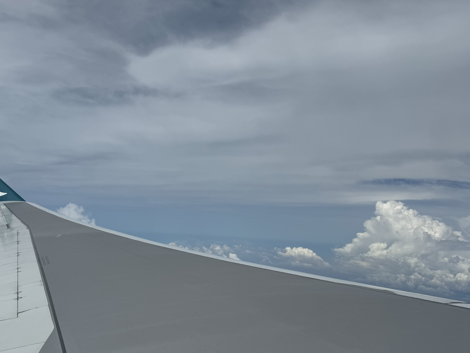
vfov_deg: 37.2
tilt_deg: -2.5
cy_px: 244
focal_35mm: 38
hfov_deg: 48.5
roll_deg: -2.7
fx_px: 516
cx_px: 177
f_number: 1.78
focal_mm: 6.76
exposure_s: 1/20000
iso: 80
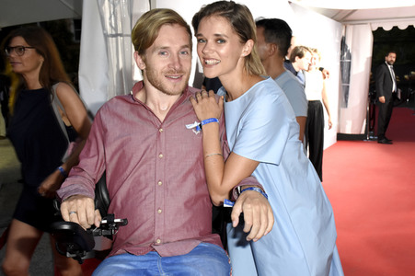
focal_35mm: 40
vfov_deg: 33.0
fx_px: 467
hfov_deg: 48.0
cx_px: 208
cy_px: 138
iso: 1600
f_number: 6.3
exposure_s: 1/60
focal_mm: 27
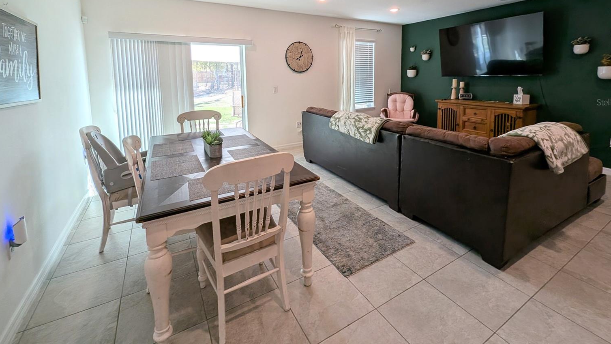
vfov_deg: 67.6
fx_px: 243
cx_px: 312
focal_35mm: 15
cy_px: 102
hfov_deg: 103.0
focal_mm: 1.95
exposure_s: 1/120
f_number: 2.2
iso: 47
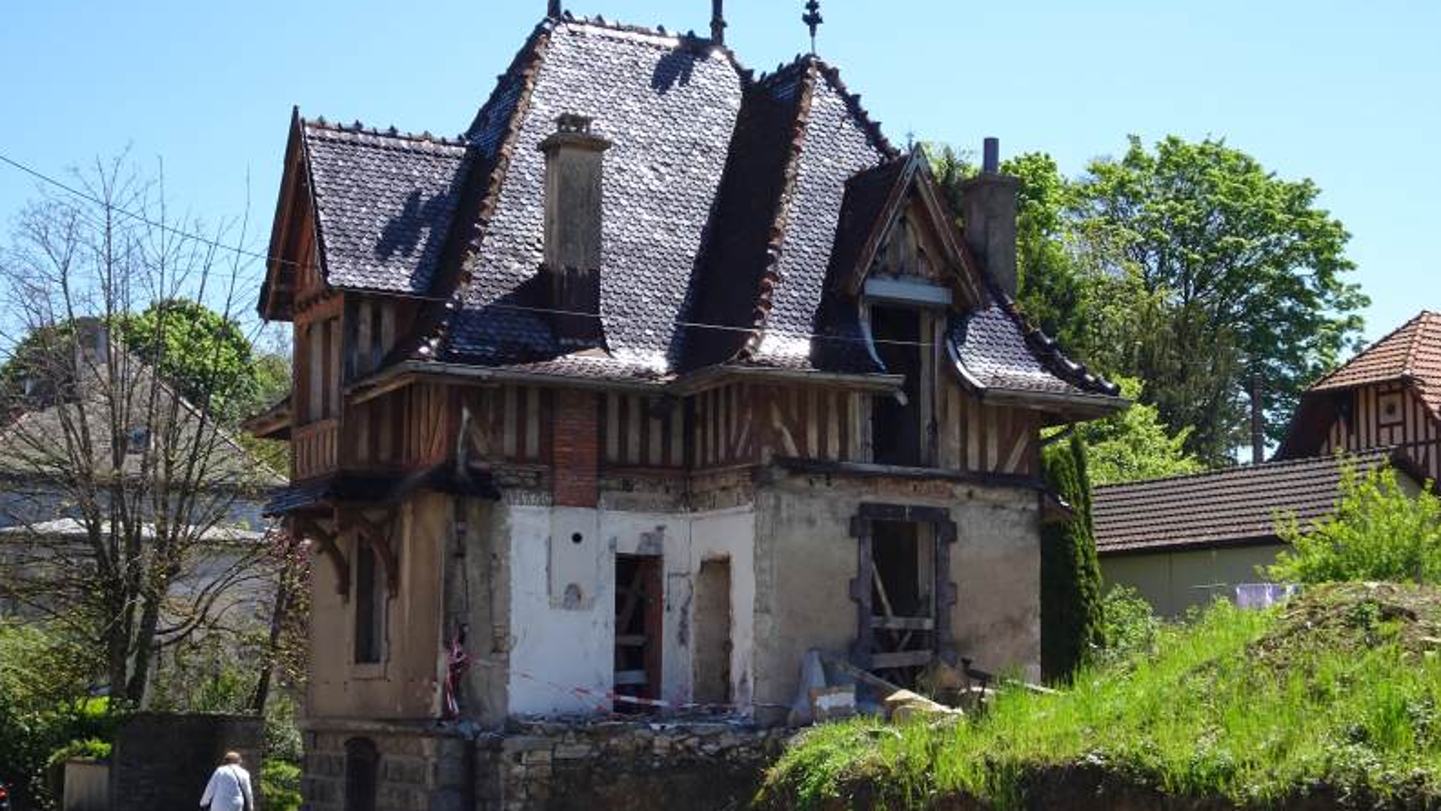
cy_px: 471
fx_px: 2102
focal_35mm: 55
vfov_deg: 21.8
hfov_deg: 37.8
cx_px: 722
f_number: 4.5
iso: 80
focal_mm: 8.51
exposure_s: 1/320
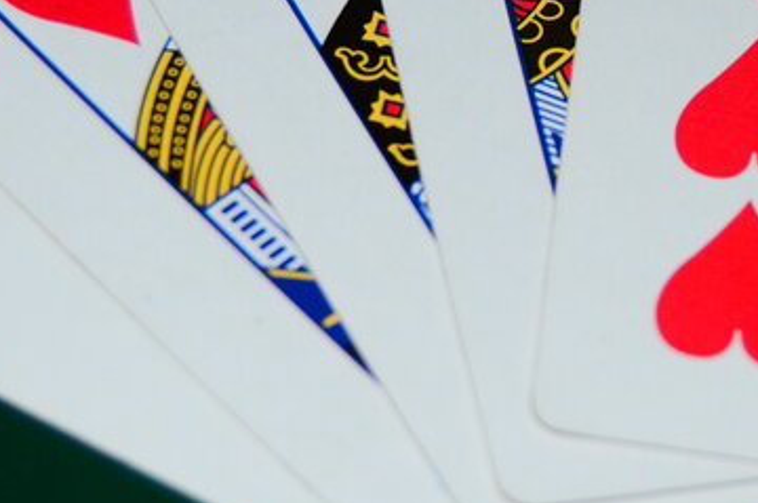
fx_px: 3406
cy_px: 101
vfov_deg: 8.4
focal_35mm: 162
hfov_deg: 12.7
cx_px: 488
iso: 1250
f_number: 4.8
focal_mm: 38
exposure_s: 1/250
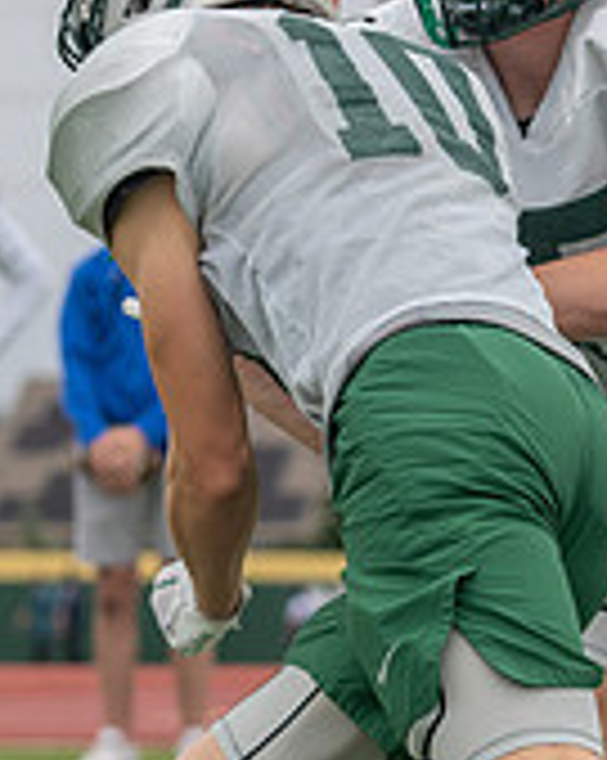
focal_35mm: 324
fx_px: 7282
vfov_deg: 6.0
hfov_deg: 4.8
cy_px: 393
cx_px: 431
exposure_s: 1/1250
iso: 200
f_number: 3.5
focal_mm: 77
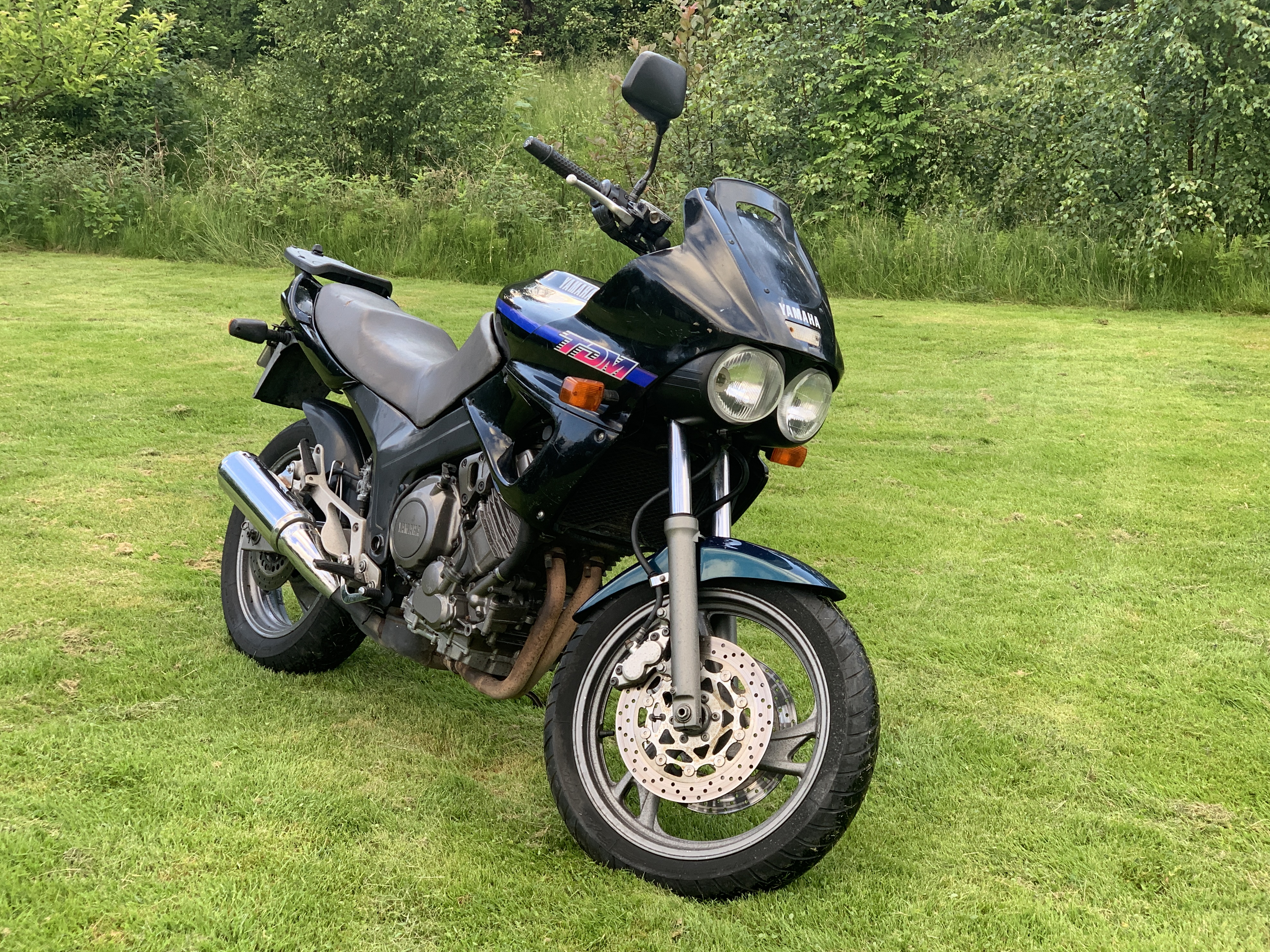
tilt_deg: -16.0
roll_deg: +0.8
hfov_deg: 36.2
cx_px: 642
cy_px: 472
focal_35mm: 53
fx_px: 1944
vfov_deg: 27.5
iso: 50
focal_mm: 6
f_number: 2.4
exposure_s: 1/122
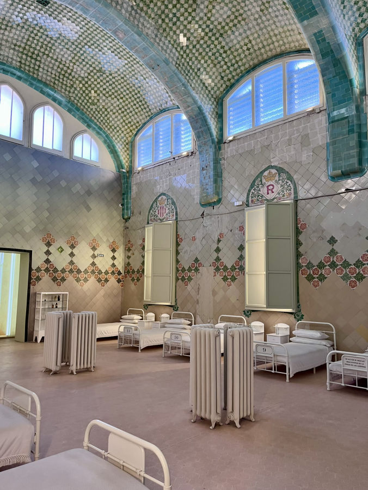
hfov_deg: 53.1
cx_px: 184
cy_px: 245
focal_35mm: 26
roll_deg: -0.6
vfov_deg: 67.3
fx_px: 368
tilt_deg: +6.0
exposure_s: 1/50
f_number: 1.6
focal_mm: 5.1
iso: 80
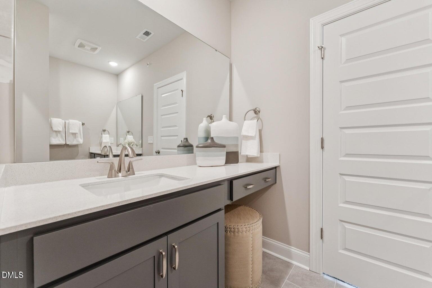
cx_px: 216
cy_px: 144
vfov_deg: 81.2
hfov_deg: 104.3
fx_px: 168
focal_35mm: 14
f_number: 7.1
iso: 1600
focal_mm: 14
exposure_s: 1/60
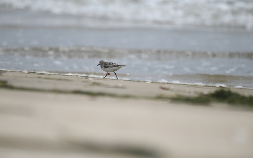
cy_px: 72
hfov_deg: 3.9
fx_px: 3675
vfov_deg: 2.5
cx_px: 123
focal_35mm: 533
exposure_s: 1/2500
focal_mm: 500
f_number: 5.6
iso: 250
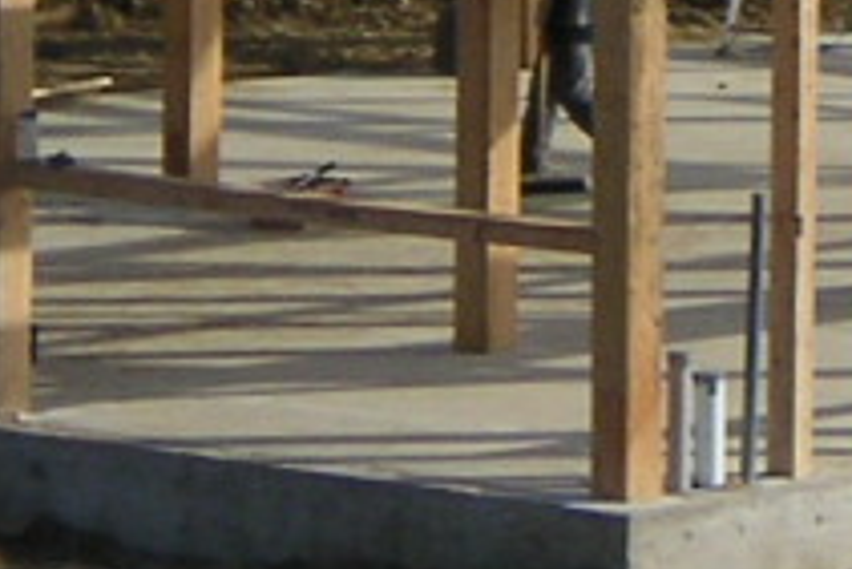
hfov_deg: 4.9
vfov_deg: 3.3
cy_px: -577
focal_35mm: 416
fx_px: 9852
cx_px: 670
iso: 50
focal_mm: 10.2
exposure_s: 1/750
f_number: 3.1
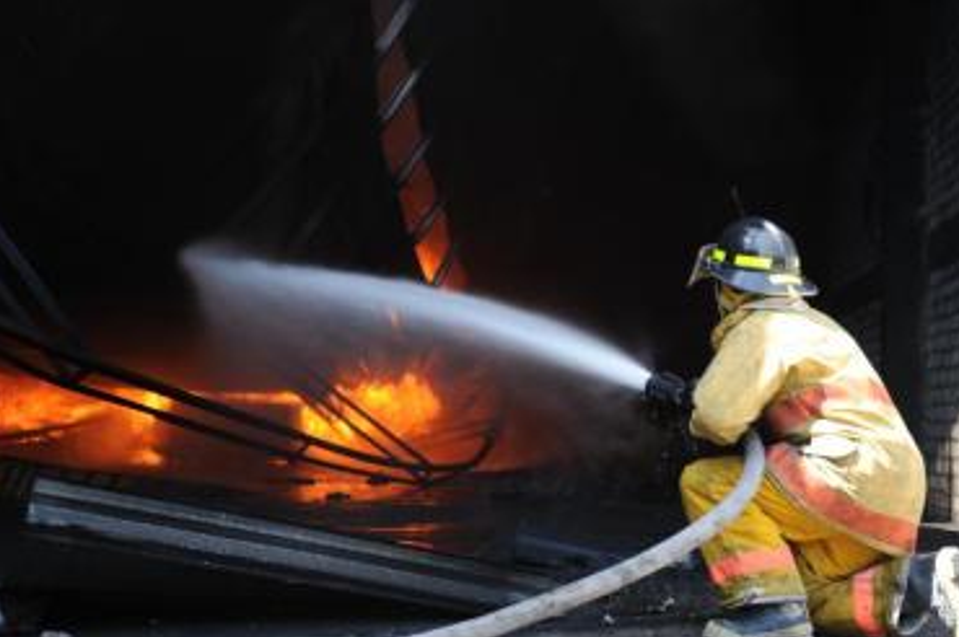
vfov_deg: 20.3
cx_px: 495
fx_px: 1783
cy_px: 339
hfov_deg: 30.1
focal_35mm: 67
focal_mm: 62
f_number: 5
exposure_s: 1/100
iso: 200
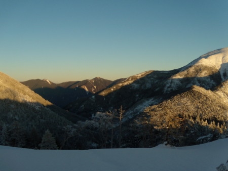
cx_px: 114
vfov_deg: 39.7
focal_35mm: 36
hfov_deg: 51.3
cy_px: 86
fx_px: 237
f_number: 3.6
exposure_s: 1/640
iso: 100
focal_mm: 6.4
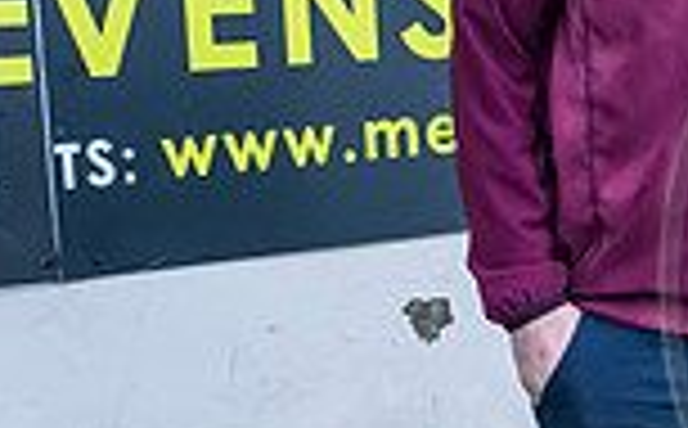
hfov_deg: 16.1
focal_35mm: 118
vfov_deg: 11.0
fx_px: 2208
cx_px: 1052
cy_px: 231
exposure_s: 1/640
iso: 5000
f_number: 2.8
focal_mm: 25
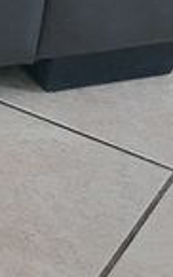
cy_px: -211
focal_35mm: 196
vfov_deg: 10.1
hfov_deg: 5.6
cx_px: -576
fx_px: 1481
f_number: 1.8
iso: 320
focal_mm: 4
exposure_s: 1/25
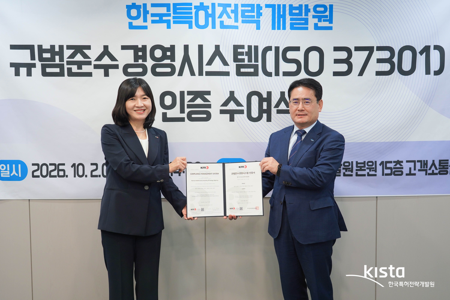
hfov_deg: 54.4
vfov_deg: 37.9
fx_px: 437
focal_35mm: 35
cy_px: 150
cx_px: 225
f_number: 4
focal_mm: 35
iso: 800
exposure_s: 1/160
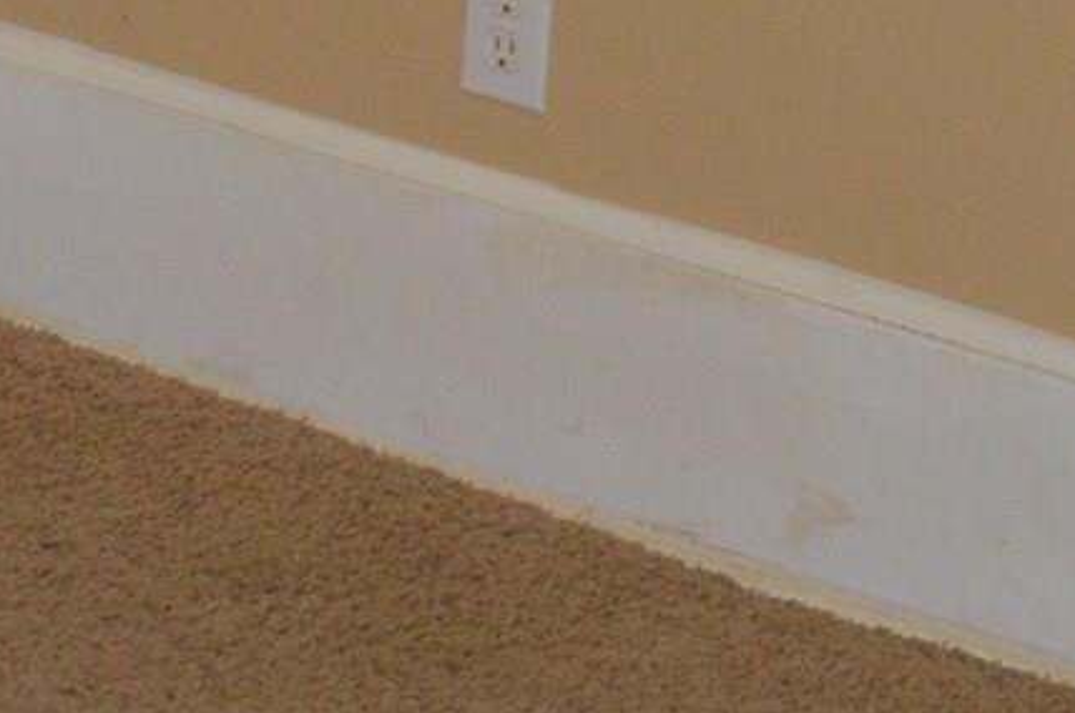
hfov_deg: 10.4
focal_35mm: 194
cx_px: -344
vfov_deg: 6.7
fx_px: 5784
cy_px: -936
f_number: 3.5
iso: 450
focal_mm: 18
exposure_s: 1/60
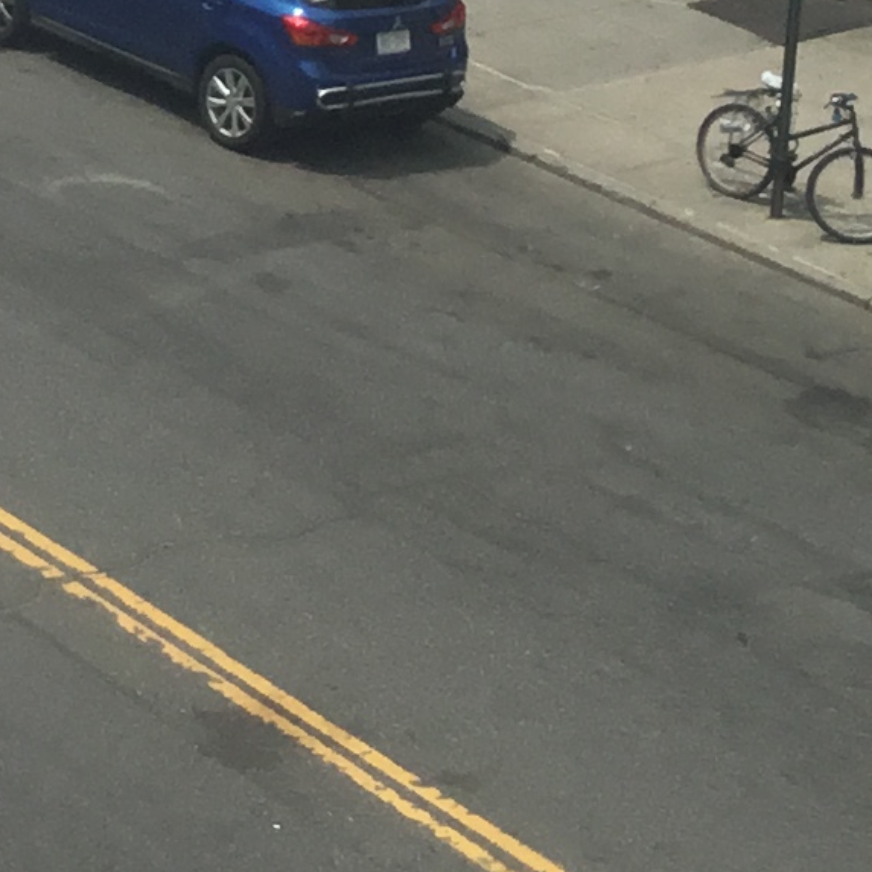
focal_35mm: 156
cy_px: -202
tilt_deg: -15.0
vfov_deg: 11.0
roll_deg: -0.9
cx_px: -703
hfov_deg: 10.5
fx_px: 4446
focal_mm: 3.3
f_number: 2.4
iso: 25
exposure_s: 1/1072
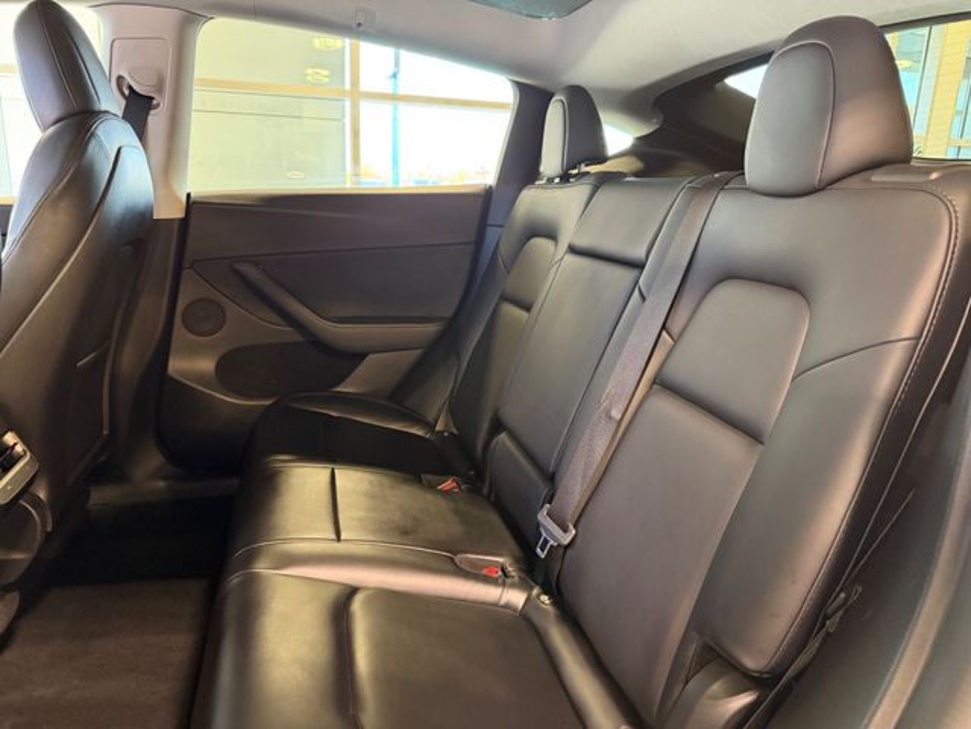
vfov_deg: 56.8
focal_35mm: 24
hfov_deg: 71.6
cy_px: 364
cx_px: 486
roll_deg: -2.3
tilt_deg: -14.3
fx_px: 673
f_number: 1.78
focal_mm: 6.76
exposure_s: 1/40
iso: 800
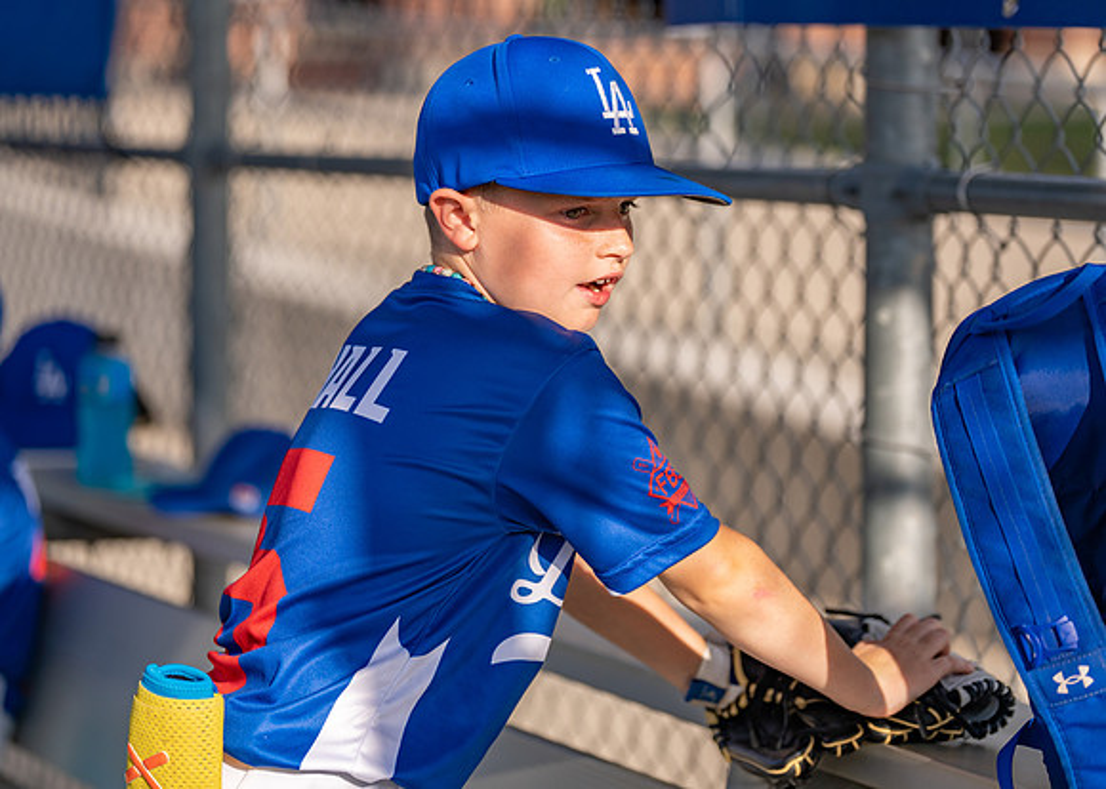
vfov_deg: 12.2
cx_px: 553
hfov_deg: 17.0
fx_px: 3703
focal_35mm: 118
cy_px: 394
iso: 250
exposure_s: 1/3200
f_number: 2.8
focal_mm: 111
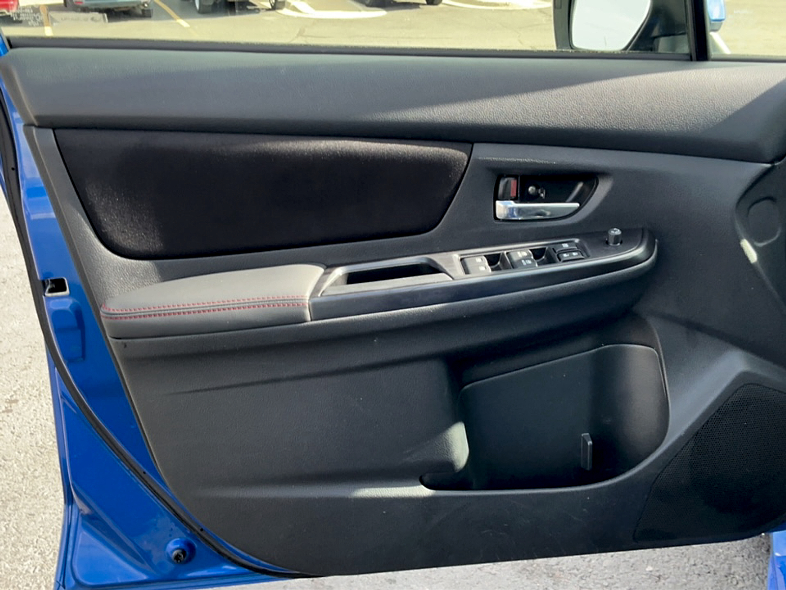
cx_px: 393
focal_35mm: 31
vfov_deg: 45.4
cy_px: 295
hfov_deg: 58.4
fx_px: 704
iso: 32
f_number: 1.8
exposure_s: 1/140
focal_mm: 3
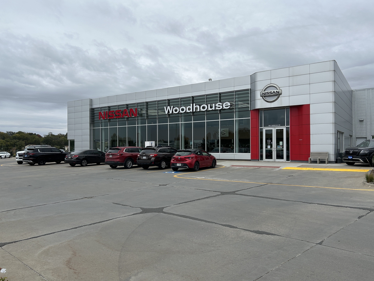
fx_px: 292
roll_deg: +0.4
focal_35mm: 27
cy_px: 145
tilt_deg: +0.6
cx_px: 193
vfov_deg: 51.3
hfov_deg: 65.3
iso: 50
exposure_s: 1/2252
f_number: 1.5
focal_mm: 5.7
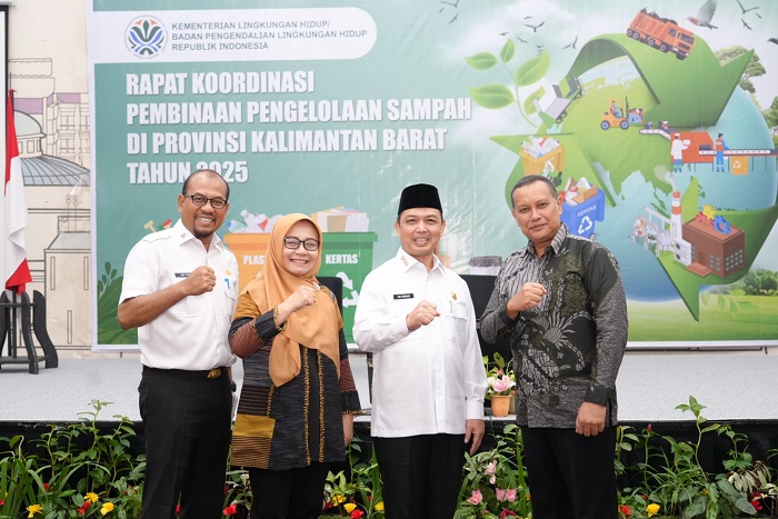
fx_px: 973
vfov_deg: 29.9
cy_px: 260
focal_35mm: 45
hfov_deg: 43.6
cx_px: 389
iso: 2000
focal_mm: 45
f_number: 4
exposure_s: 1/160
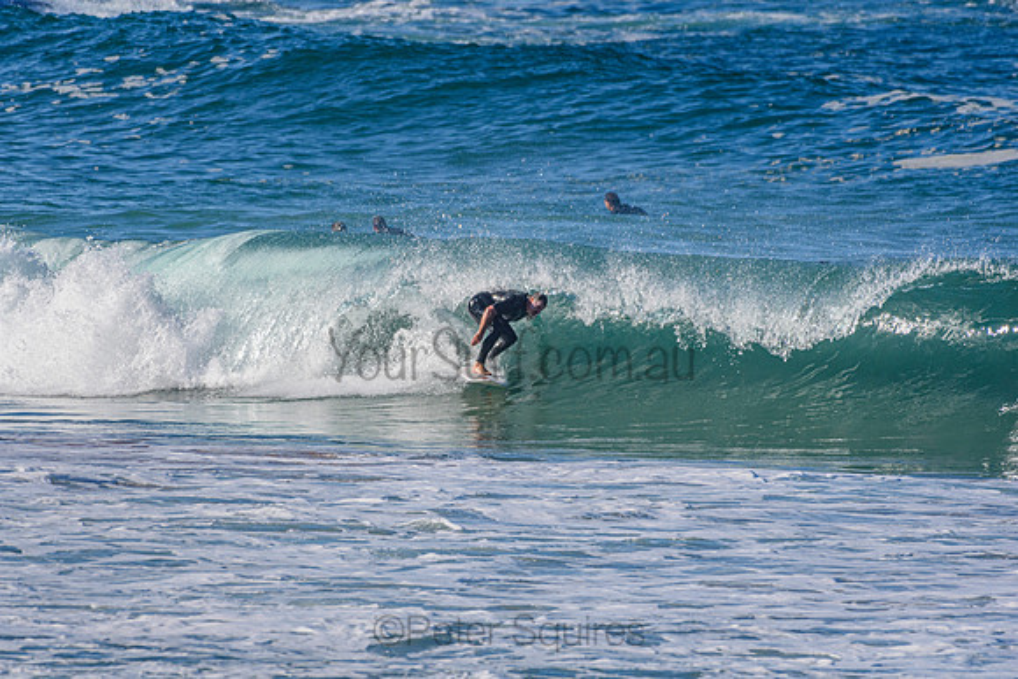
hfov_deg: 2.7
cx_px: 509
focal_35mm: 750
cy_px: 340
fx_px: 21212
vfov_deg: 1.8
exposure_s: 1/2000
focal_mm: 500
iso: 320
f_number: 5.6
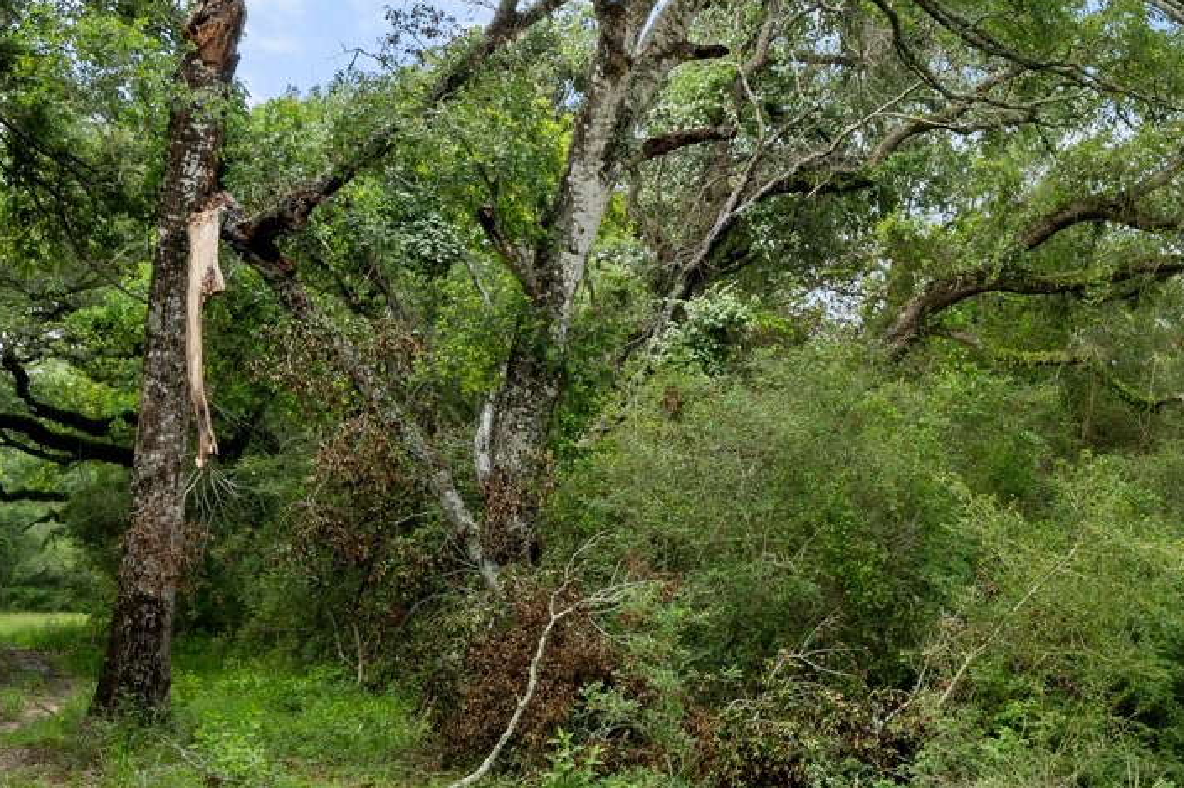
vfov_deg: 21.5
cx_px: 1112
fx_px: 2052
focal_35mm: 62
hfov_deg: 30.5
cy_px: 590
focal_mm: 21.5
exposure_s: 1/250
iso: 250
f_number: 8
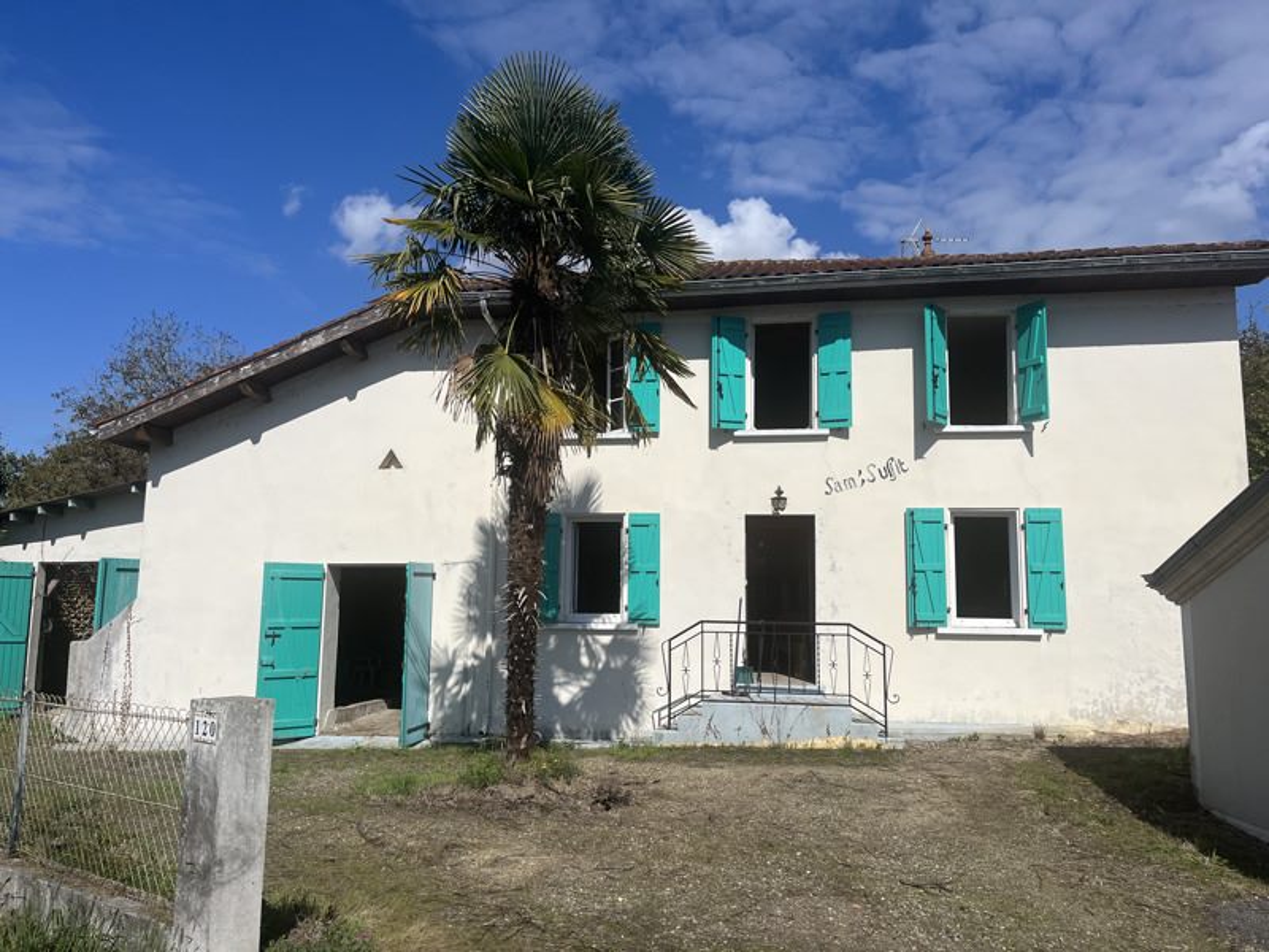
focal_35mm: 26
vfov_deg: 53.1
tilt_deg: +6.5
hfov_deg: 67.3
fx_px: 953
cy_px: 476
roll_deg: -1.4
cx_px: 634
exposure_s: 1/9091
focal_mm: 5.1
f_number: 1.6
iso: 50
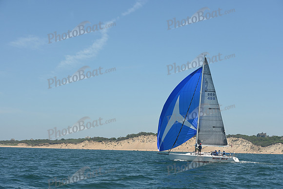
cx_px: 142
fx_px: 550
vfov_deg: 19.5
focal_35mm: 70
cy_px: 94
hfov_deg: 28.8
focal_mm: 70
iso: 320
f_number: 8
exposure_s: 1/1000
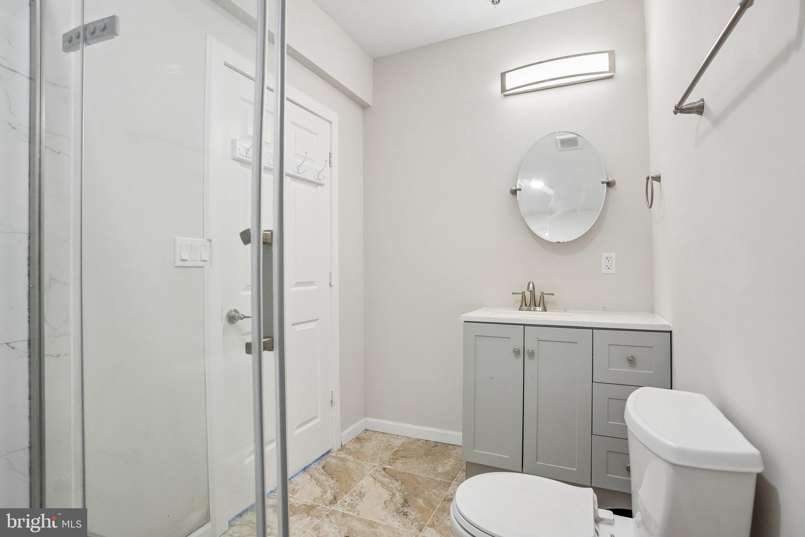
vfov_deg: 70.4
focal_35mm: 17
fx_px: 380
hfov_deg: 93.3
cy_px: 268
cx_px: 402
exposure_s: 1/200
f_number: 5
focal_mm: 17
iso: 3200
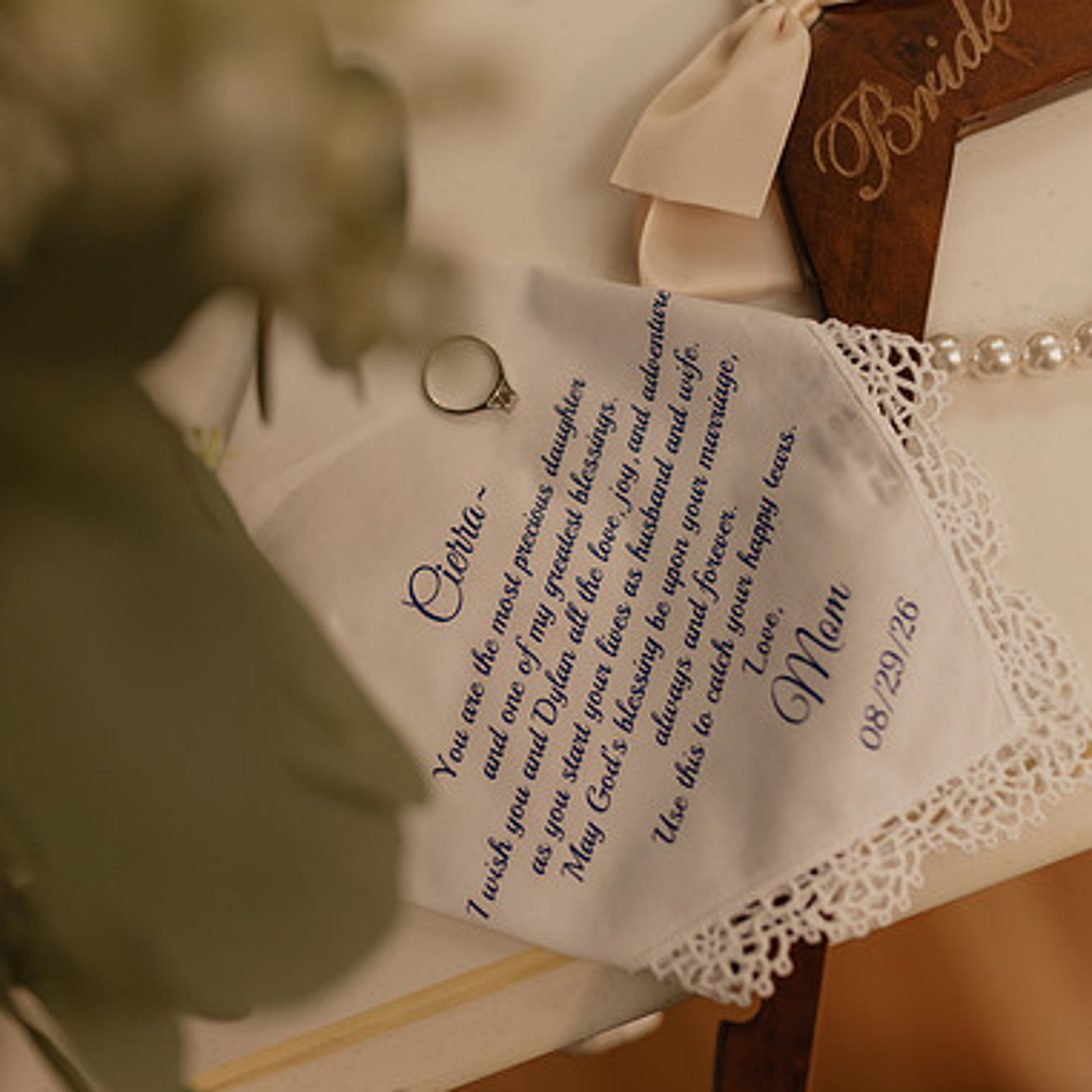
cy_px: 540
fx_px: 1677
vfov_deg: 36.1
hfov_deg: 36.0
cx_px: 586
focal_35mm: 47
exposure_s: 1/125
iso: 320
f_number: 1.8
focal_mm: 35
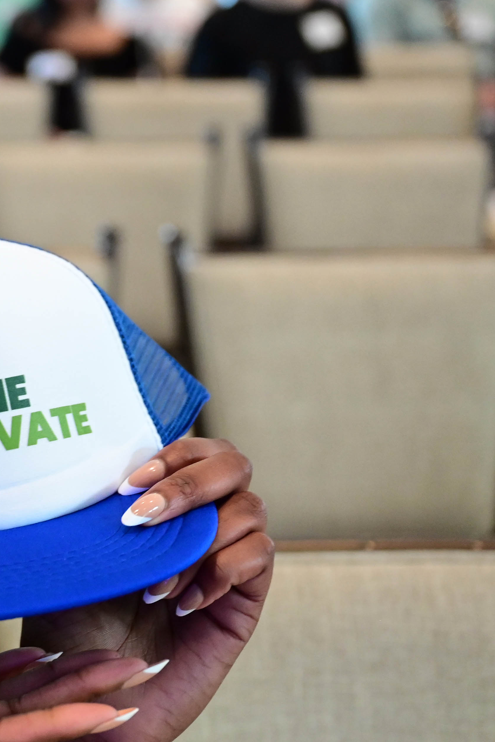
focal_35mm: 91
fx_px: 1876
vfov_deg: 22.3
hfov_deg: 13.9
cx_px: -289
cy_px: 299
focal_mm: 38
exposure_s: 1/100
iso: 3200
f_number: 2.8
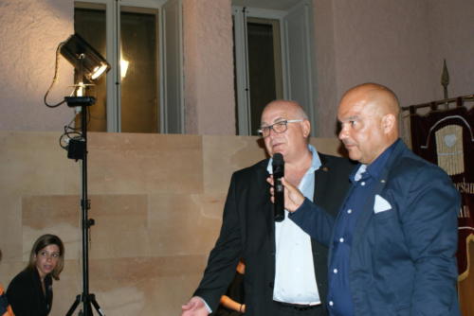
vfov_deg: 29.9
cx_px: 237
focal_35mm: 45
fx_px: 593
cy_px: 158
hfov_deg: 43.6
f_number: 5
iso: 400
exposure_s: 1/60
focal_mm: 30
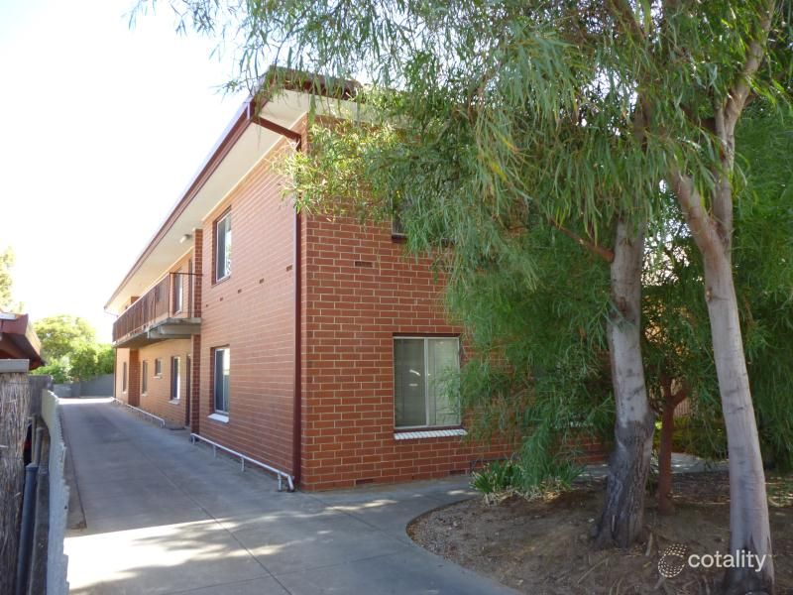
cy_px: 298
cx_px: 396
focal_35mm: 28
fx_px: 641
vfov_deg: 49.7
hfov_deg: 63.4
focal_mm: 5
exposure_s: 1/125
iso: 100
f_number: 3.1
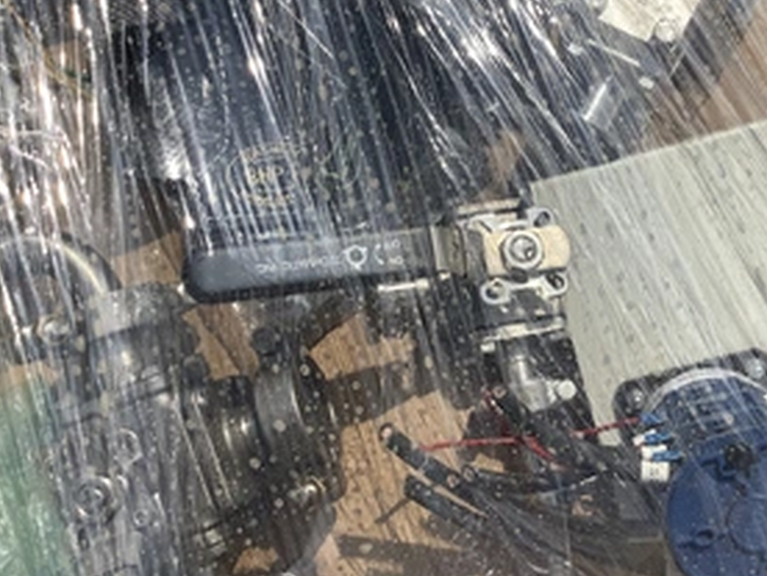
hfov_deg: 41.5
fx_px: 997
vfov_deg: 32.1
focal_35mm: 45
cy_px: 250
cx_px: 514
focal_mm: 3.3
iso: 25
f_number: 2.4
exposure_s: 1/2717
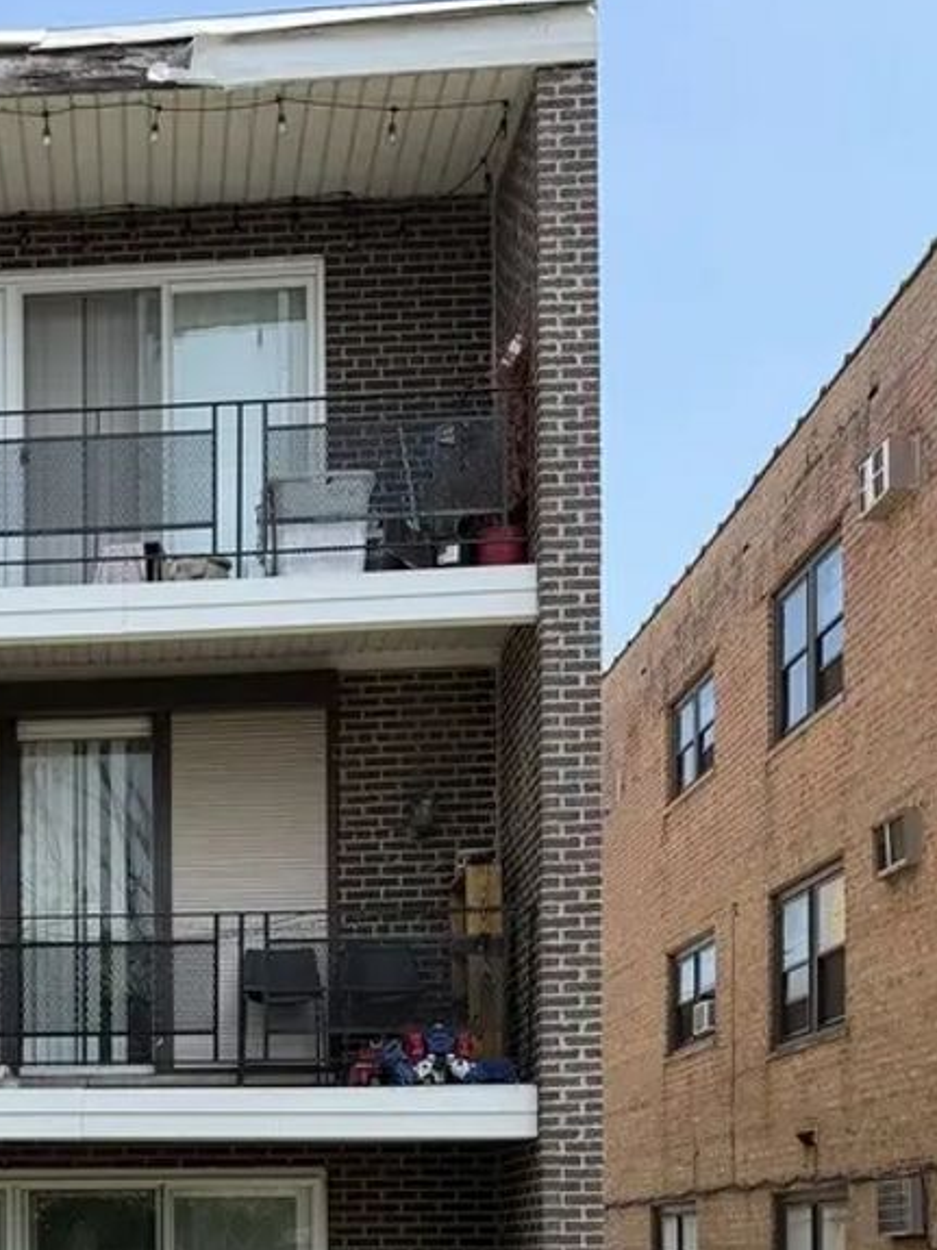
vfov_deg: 31.6
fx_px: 2058
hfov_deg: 24.5
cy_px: 1212
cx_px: 0
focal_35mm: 57
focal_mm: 6.76
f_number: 1.78
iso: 80
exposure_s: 1/2110
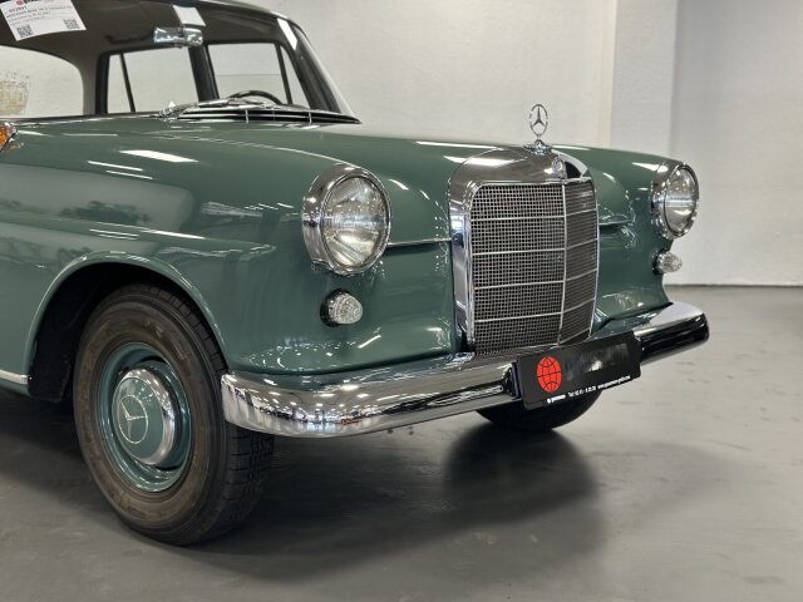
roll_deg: -1.4
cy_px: 301
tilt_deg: -8.3
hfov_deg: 39.7
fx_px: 1113
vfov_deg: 30.3
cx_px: 402
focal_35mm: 48
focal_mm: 6.86
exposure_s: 1/60
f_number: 1.78
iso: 160
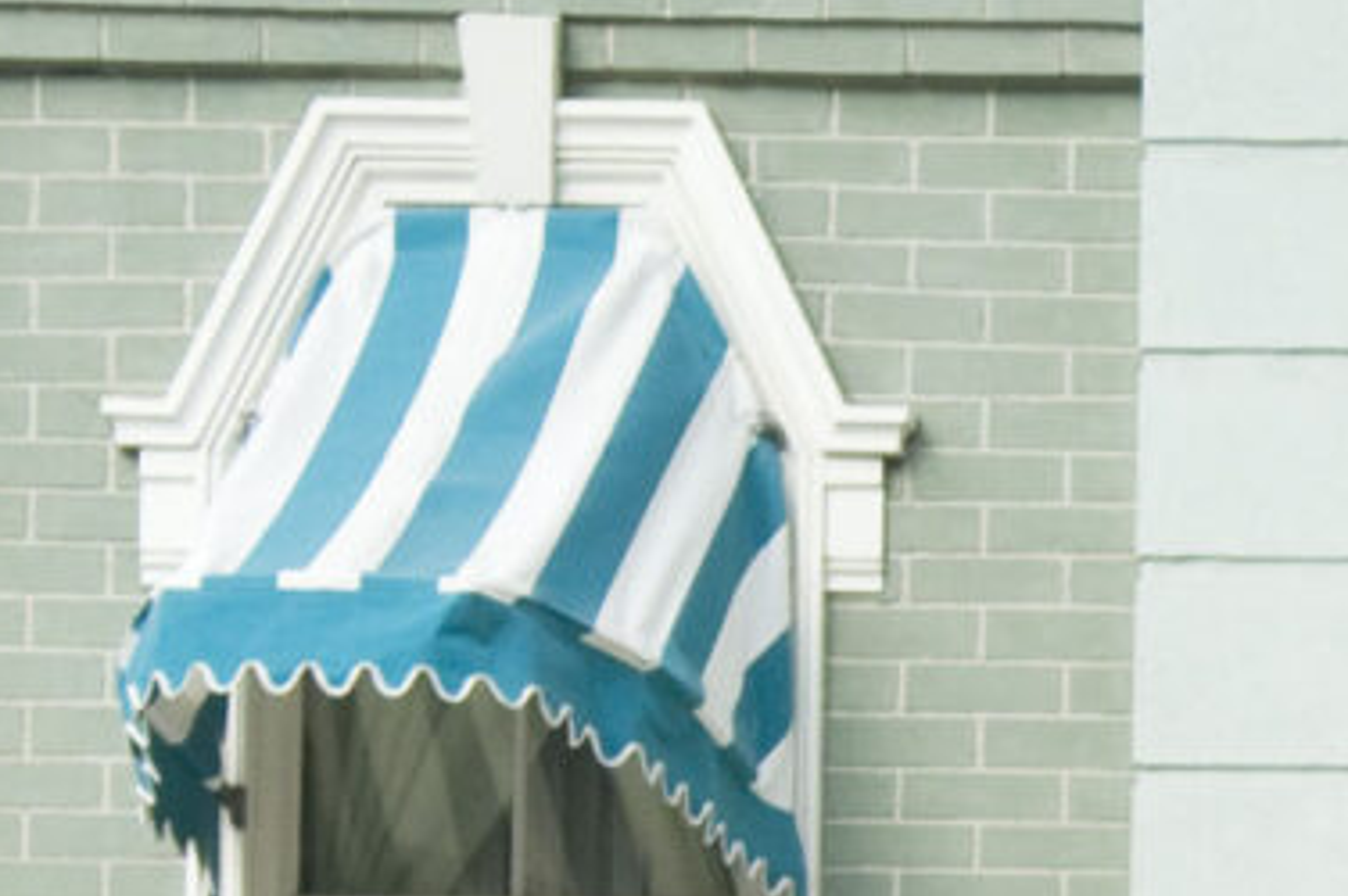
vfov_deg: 4.1
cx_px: 3940
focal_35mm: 327
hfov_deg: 5.9
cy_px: 2638
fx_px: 12233
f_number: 7.1
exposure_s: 1/200
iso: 400
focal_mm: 32
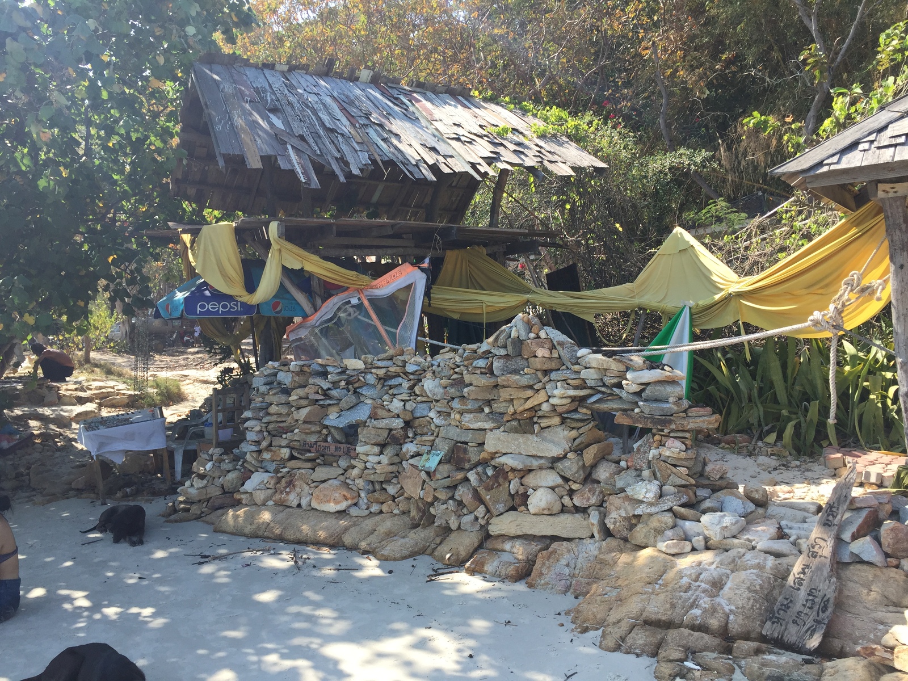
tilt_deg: +0.9
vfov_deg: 48.2
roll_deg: -1.2
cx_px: 454
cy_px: 340
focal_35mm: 29
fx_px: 761
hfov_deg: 61.7
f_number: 2.2
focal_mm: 4.15
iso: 32
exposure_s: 1/807
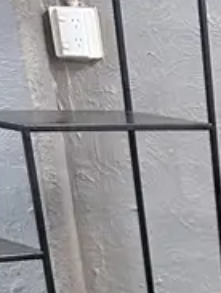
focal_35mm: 134
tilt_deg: -30.5
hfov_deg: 9.4
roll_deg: -4.1
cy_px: 737
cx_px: 594
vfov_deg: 11.6
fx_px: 1137
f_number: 1.78
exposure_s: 1/50
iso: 200
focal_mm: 6.86
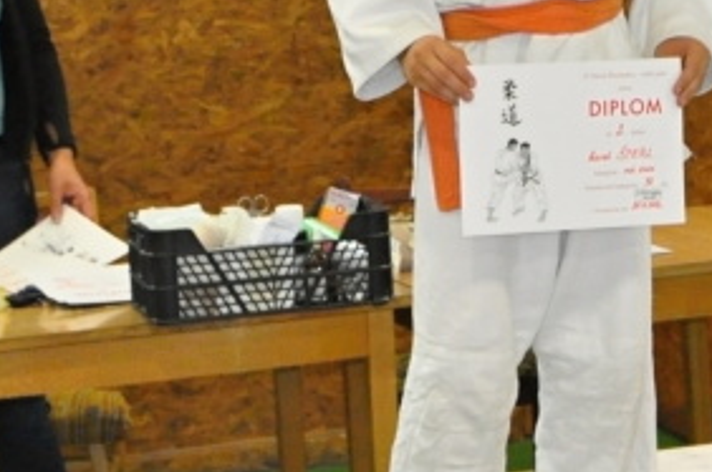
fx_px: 2942
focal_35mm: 149
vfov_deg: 9.0
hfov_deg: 13.5
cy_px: -121
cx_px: 828
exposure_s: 1/80
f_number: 5.6
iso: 3200
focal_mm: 28
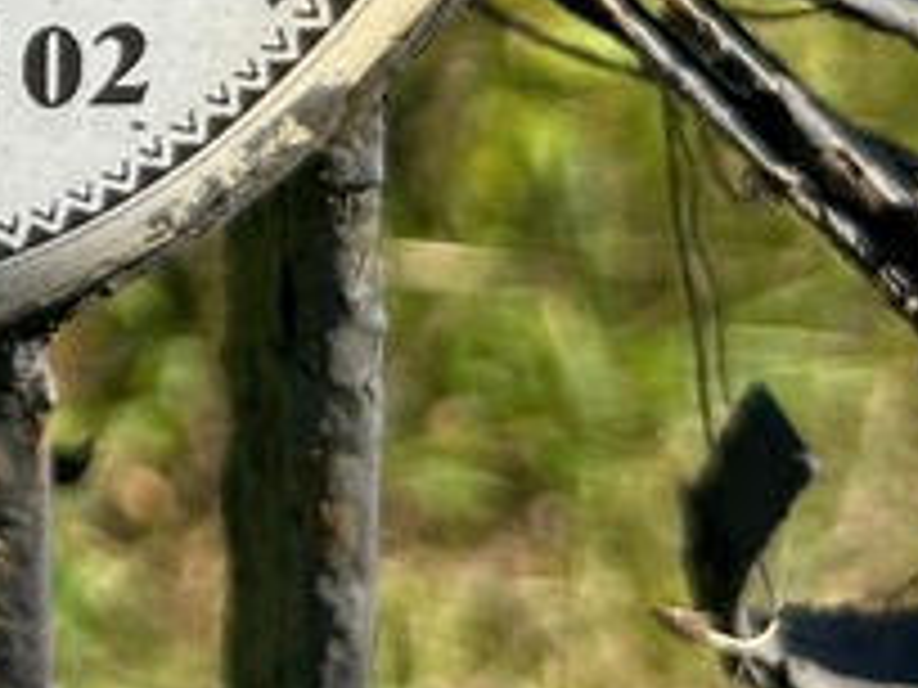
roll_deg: +1.3
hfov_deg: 17.6
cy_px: -283
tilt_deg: -21.0
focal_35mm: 102
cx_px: -387
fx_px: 2705
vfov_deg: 13.8
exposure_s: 1/2841
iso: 50
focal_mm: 5.7
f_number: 1.5
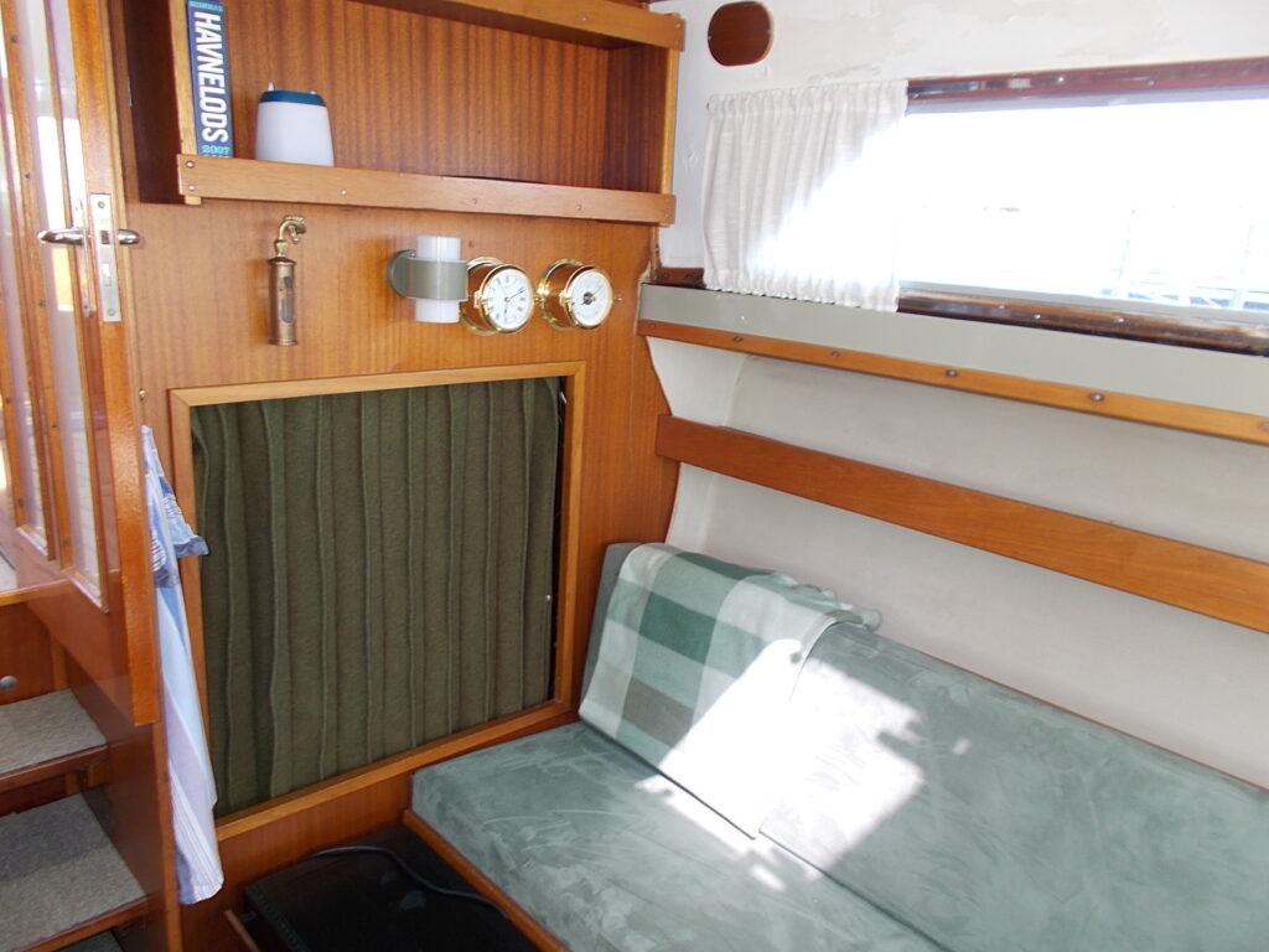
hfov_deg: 67.3
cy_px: 476
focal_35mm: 26
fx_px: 953
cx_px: 634
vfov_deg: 53.1
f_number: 3.2
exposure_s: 1/25
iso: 80
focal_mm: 4.6
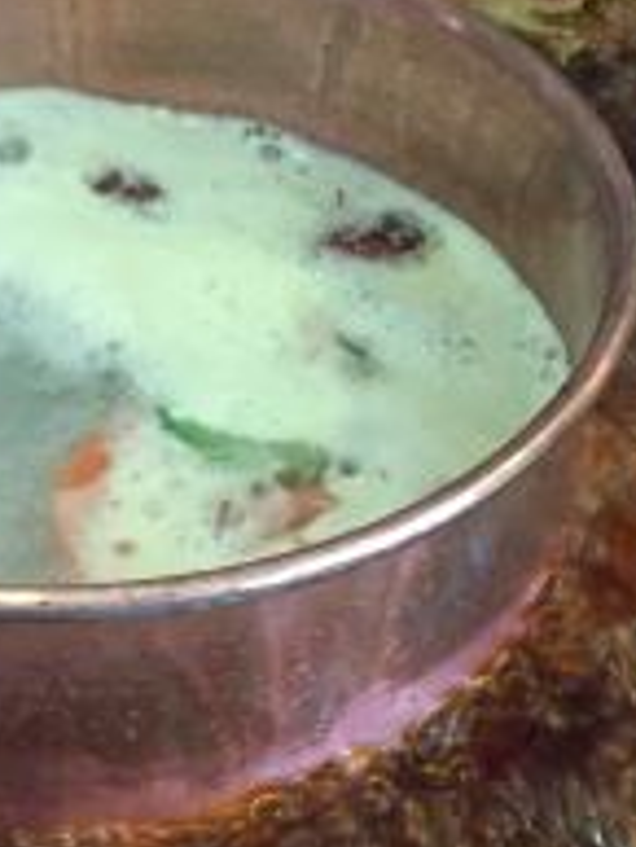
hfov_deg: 14.0
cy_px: 775
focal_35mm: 105
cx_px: 61
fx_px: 2569
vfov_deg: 18.4
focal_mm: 4.15
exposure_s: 1/33
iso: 320
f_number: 2.2
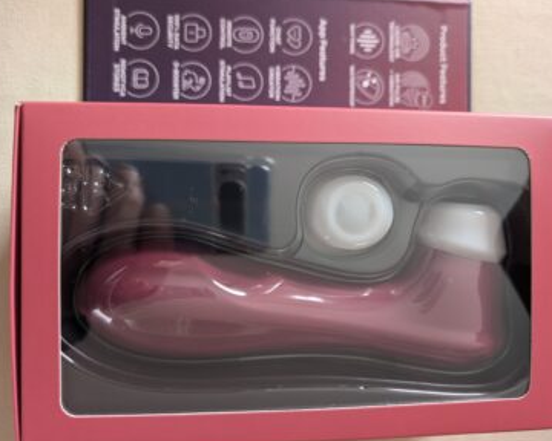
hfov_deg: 66.0
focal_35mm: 26
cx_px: 284
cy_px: 219
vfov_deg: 54.9
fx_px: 425
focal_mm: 6.9
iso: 86
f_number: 1.68
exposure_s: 1/42
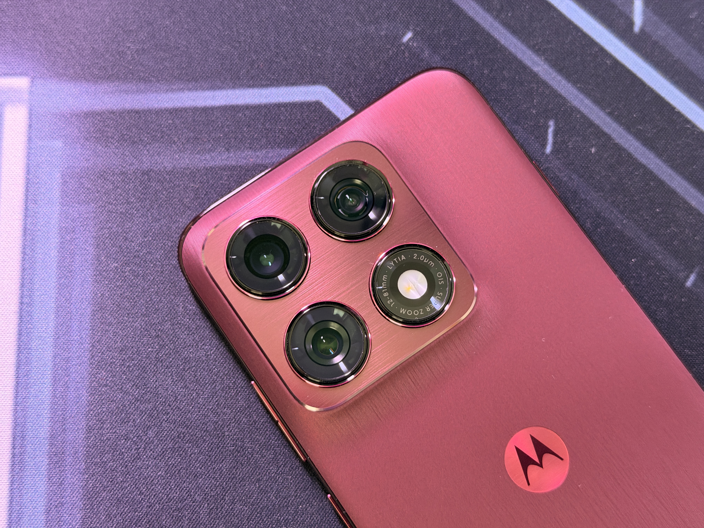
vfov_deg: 30.3
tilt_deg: -78.1
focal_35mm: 48
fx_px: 976
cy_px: 264
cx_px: 352
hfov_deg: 39.7
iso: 320
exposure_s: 1/39
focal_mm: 6.76
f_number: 1.78
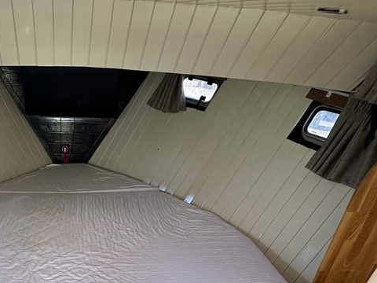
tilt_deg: -36.3
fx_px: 381
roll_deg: -3.7
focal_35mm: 35
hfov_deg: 50.2
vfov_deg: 35.4
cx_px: 89
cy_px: 303
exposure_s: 1/99
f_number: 2.2
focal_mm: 2.22
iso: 160
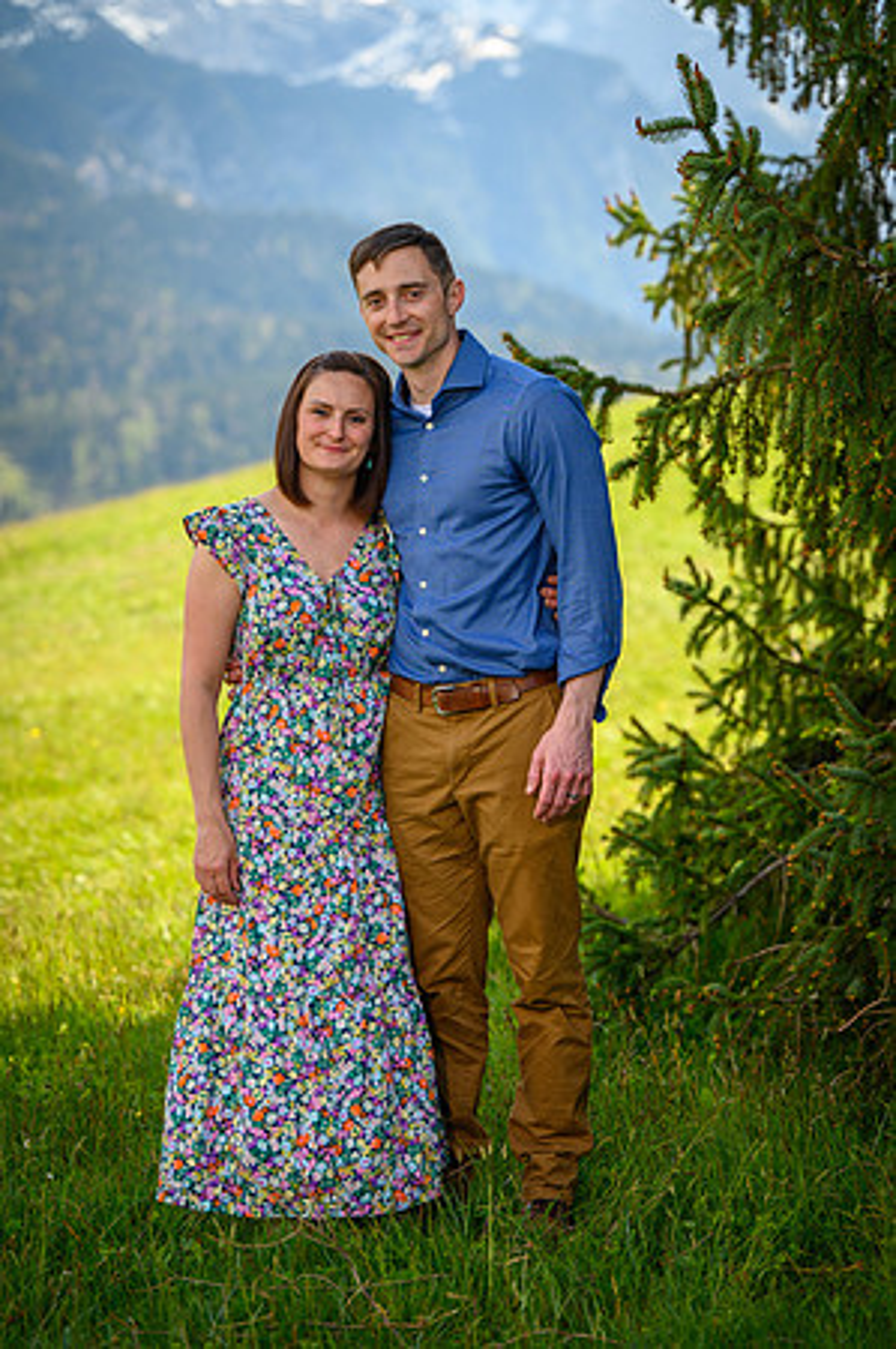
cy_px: 674
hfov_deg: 15.5
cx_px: 448
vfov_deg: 23.1
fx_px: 3293
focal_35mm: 88
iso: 100
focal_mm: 88
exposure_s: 1/400
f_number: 3.2
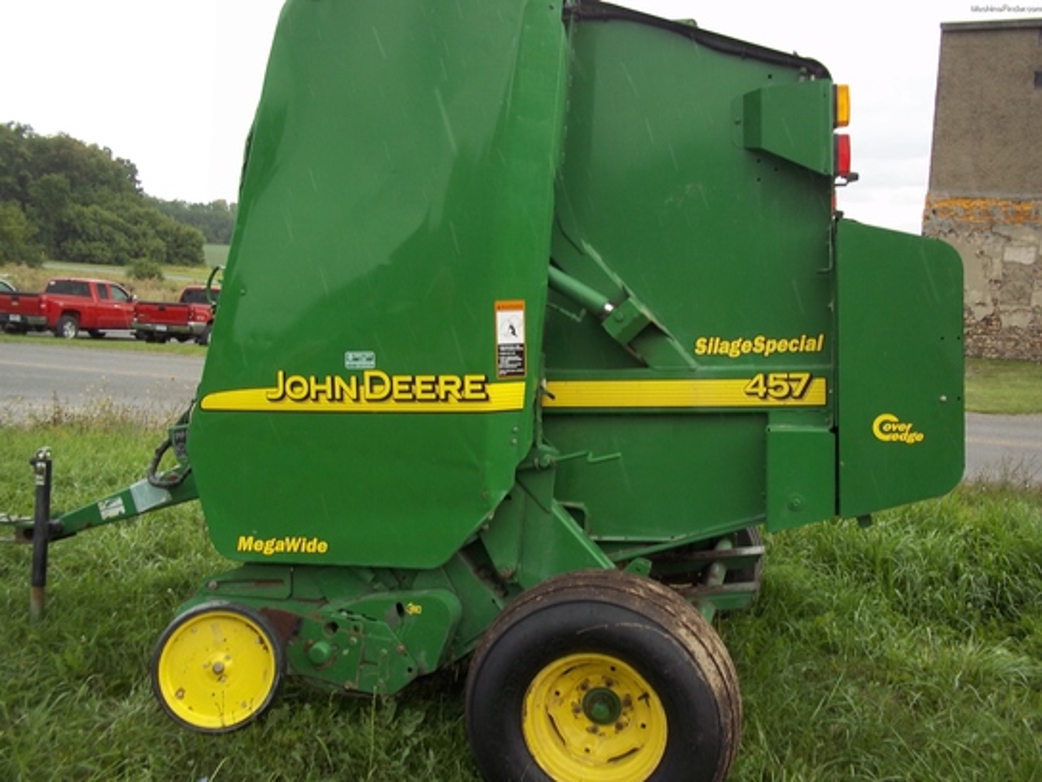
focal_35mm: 36
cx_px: 521
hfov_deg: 51.4
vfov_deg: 39.7
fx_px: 1084
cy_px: 391
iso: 80
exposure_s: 1/200
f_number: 3.1
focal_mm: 6.5
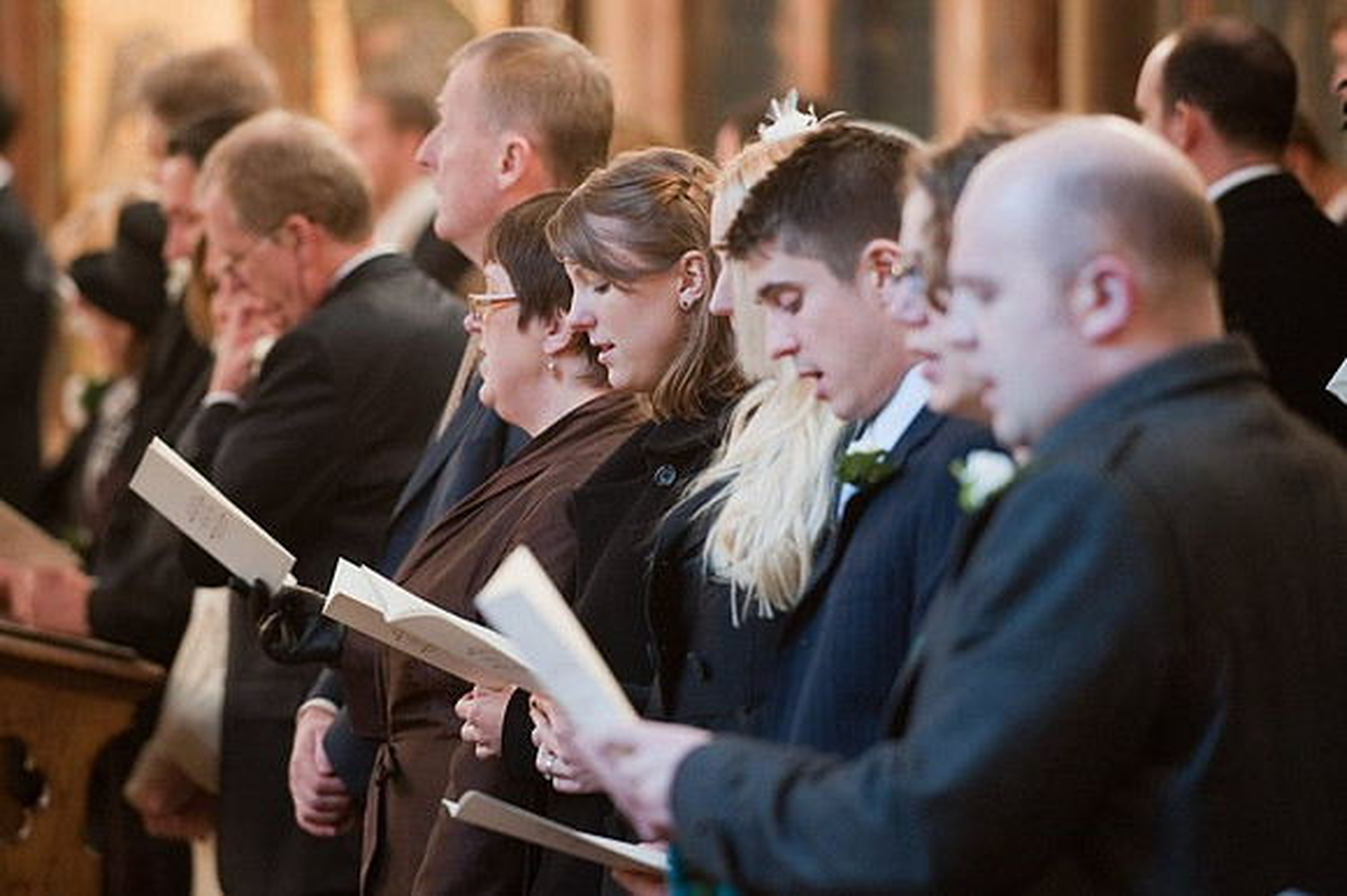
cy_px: 448
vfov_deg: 8.1
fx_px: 6357
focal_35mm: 170
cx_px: 674
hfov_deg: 12.1
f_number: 2.8
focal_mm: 170
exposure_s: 1/50
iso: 1400
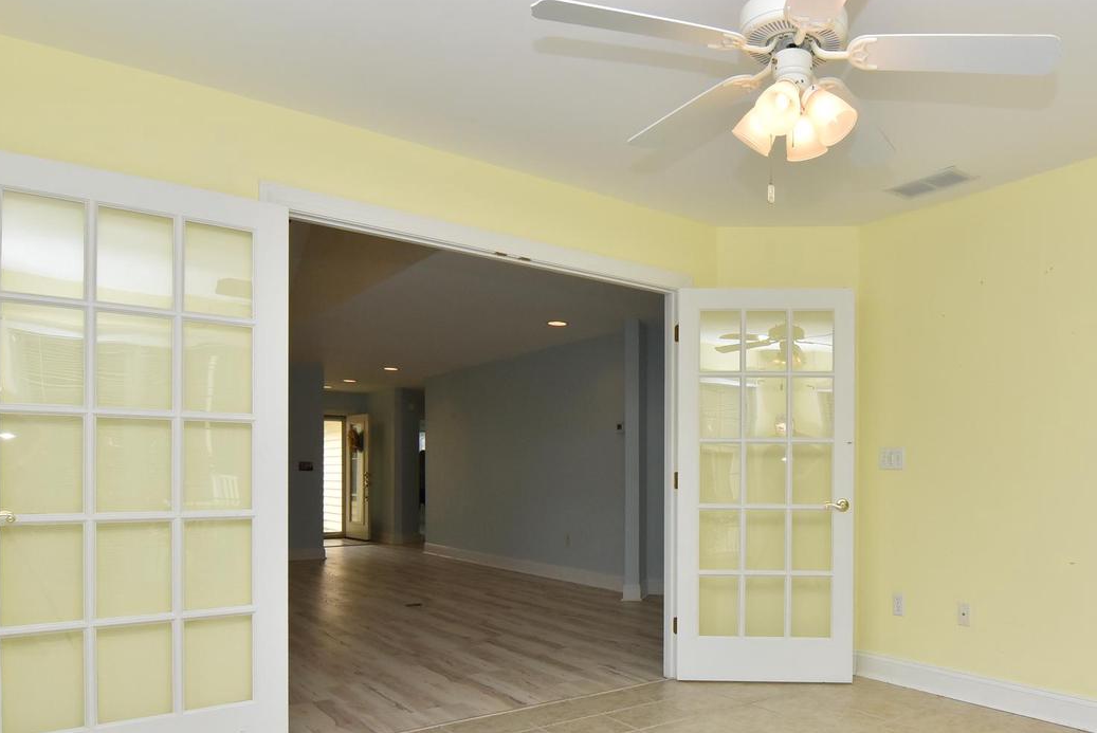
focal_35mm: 25
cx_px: 750
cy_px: 481
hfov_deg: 69.0
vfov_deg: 50.5
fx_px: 762
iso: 800
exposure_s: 1/200
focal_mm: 12
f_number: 13
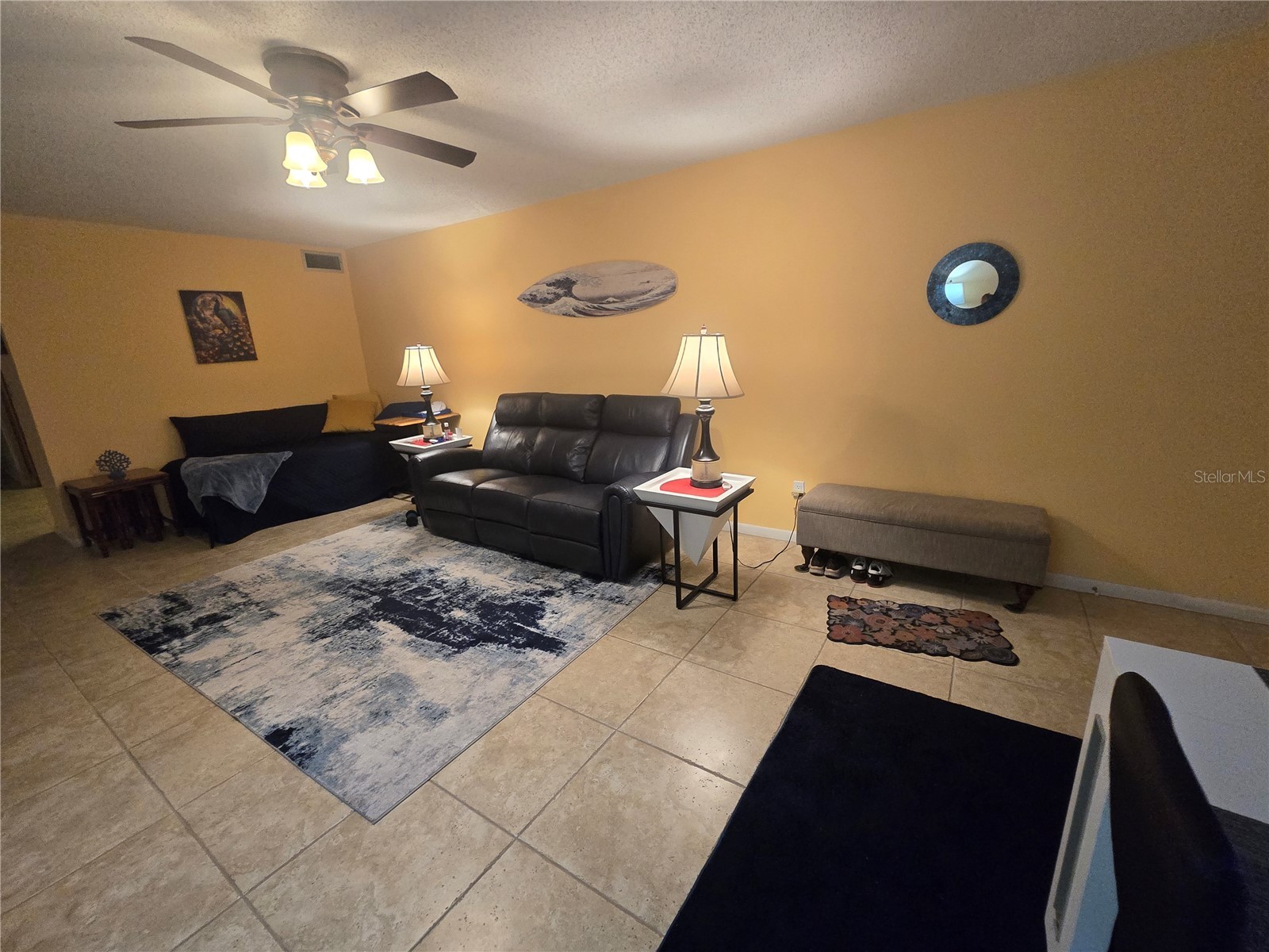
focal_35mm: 13
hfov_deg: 106.2
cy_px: 476
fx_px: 477
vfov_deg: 89.9
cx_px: 634
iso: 640
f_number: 2.2
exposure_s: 1/60
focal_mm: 2.2
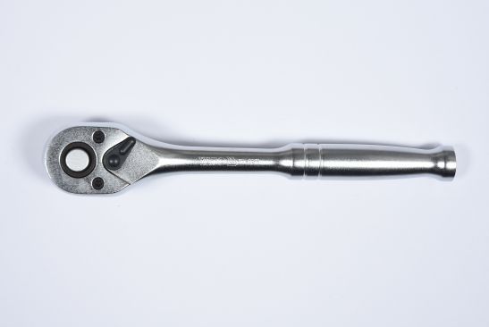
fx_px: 1428
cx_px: 244
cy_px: 164
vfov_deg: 13.1
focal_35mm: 105
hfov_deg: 19.4
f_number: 13
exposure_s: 1/125
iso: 250
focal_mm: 70
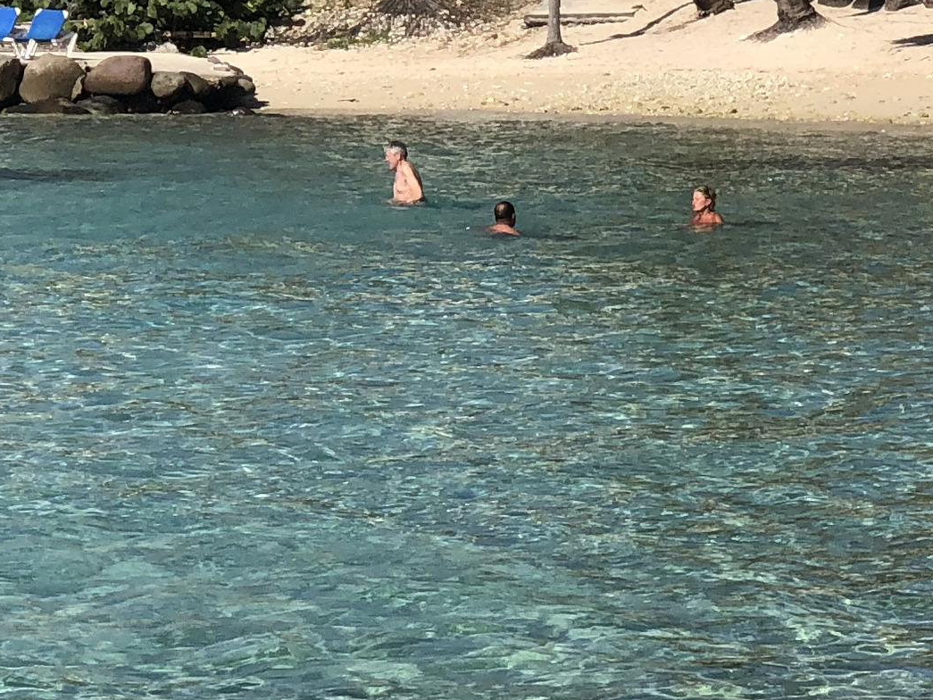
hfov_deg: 9.9
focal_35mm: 199
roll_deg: +0.7
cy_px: 506
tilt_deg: -6.2
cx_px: 925
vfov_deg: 7.5
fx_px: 5364
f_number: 2.4
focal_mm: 6
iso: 16
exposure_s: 1/1779
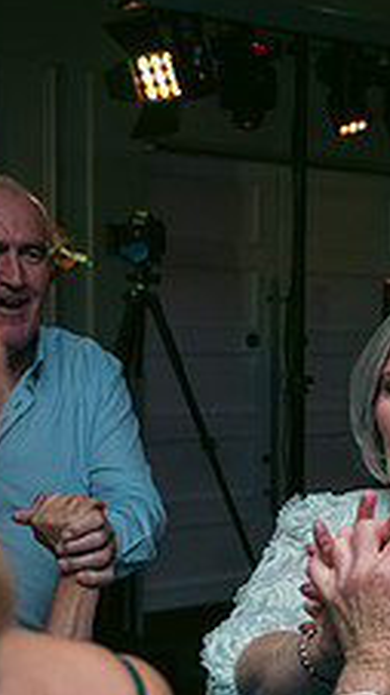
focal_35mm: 78
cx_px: 648
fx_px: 1435
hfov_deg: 14.1
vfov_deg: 27.0
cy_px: 457
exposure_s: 1/160
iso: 800
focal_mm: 29
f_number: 3.5
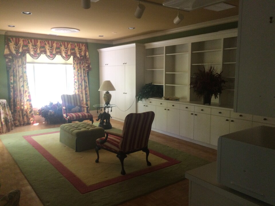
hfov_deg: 61.7
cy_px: 103
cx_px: 138
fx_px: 230
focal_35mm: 29
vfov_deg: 48.2
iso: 160
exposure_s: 1/30
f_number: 2.2
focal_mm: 4.15
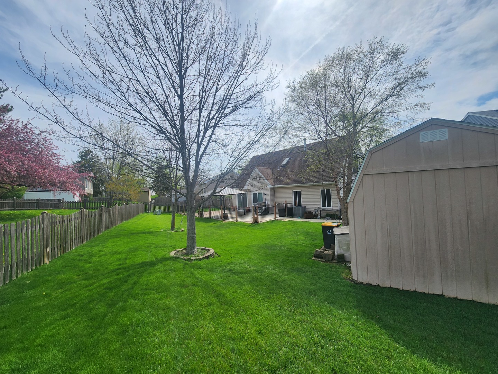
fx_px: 187
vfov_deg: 89.9
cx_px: 249
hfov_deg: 106.2
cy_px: 187
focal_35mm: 13
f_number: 2.2
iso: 50
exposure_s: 1/2572
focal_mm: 2.2
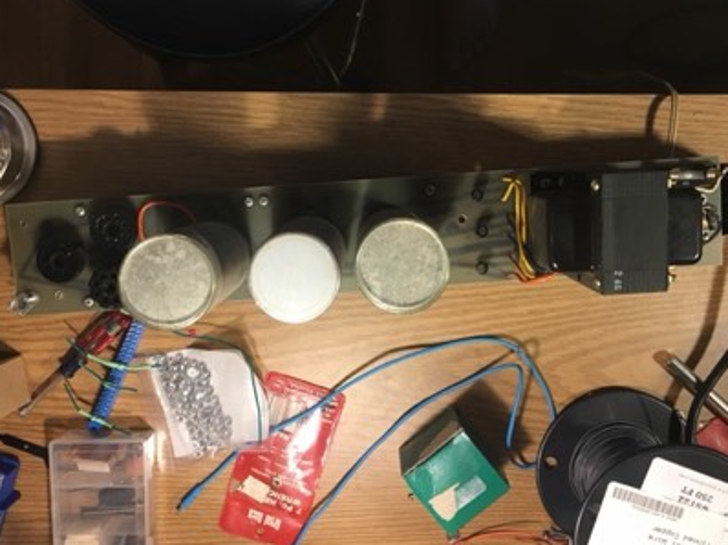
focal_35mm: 35
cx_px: 386
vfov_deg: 40.5
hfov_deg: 52.6
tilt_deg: -85.6
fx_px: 736
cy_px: 219
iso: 50
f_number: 2.2
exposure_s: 1/30
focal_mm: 4.15
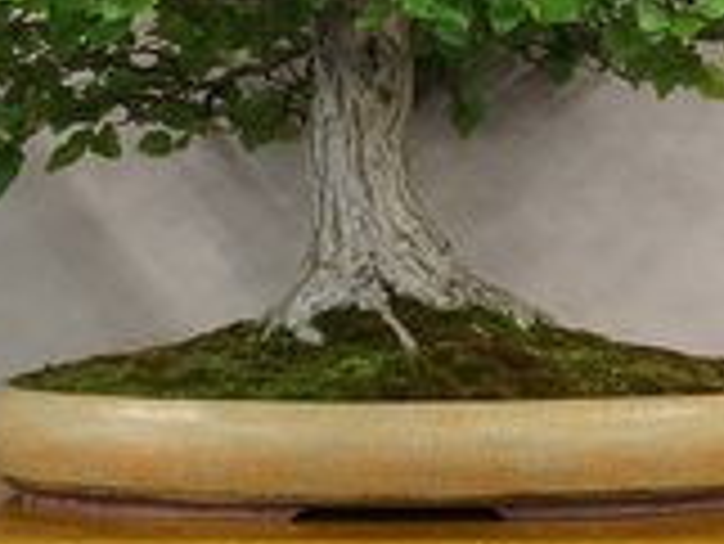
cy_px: 67
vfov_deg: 10.6
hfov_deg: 14.0
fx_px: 2930
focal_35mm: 140
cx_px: 567
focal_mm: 26
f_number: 16
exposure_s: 1/1.25
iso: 800
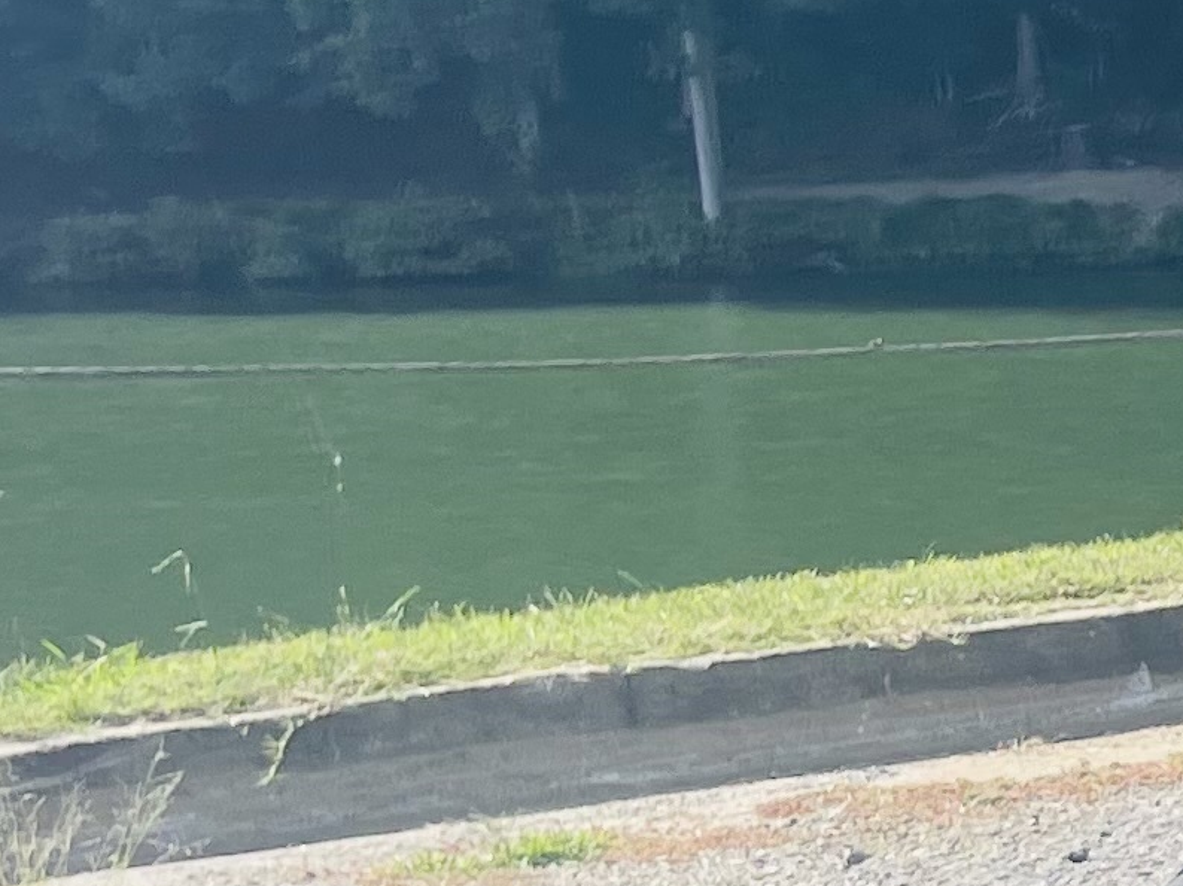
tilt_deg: -6.2
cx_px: 2753
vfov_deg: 11.7
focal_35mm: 127
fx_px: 4339
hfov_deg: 12.5
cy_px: 420
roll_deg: +0.9
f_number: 1.6
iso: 32
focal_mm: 5.1
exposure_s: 1/1353
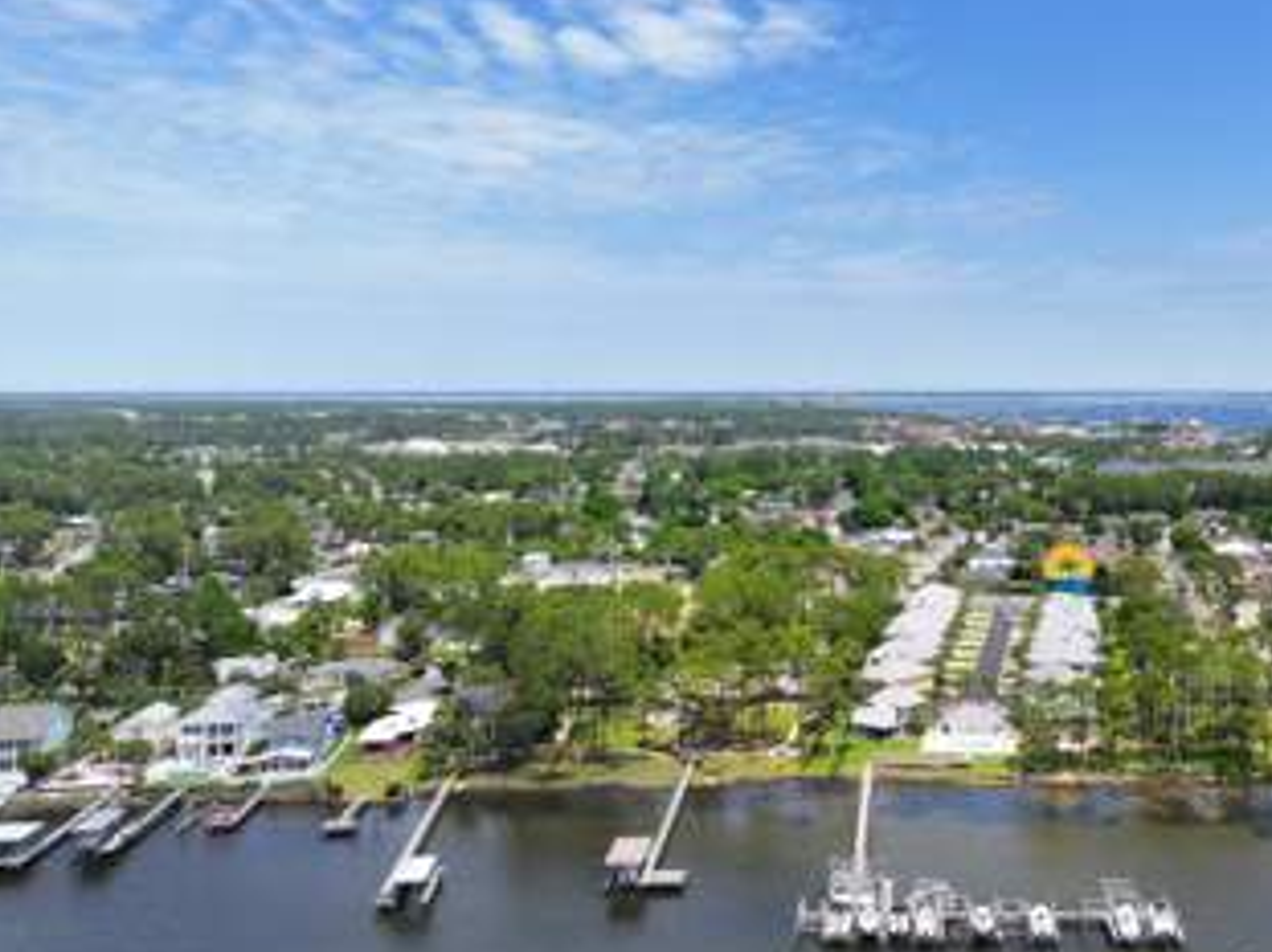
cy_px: 362
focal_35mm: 37
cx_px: 900
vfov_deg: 38.4
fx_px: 1359
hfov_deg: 48.8
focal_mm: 12.29
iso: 100
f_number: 2.8
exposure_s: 1/1600
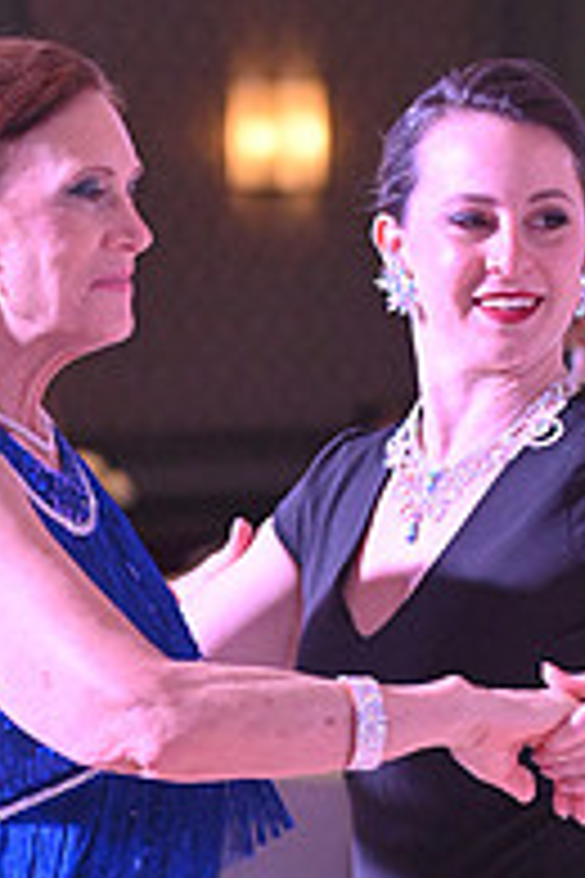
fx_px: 8847
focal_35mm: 363
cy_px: 1076
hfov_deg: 3.8
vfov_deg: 5.6
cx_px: 245
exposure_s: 1/400
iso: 5000
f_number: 6.3
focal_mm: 122
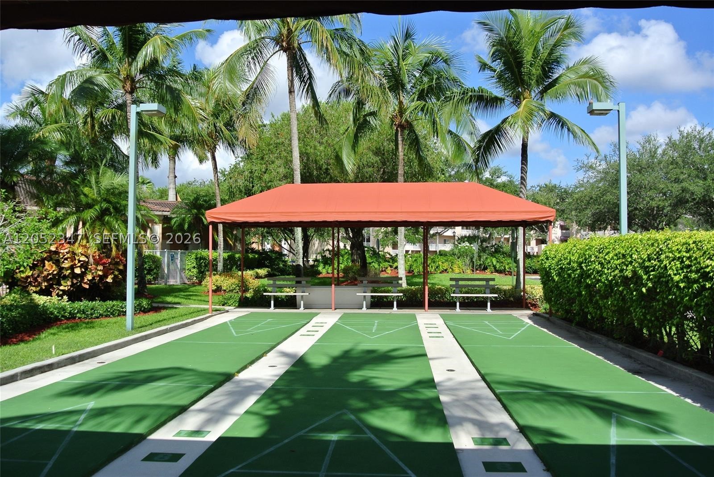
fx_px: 635
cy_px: 238
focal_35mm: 32
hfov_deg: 58.7
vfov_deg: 41.2
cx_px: 357
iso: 100
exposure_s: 1/640
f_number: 4.5
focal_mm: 12.2
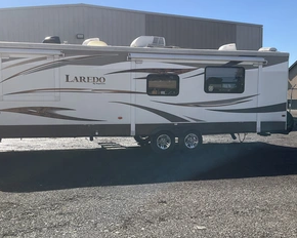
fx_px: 343
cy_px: 123
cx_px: 126
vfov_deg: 38.2
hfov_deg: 46.7
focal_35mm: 39
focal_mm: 3
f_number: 1.8
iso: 25
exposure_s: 1/1577
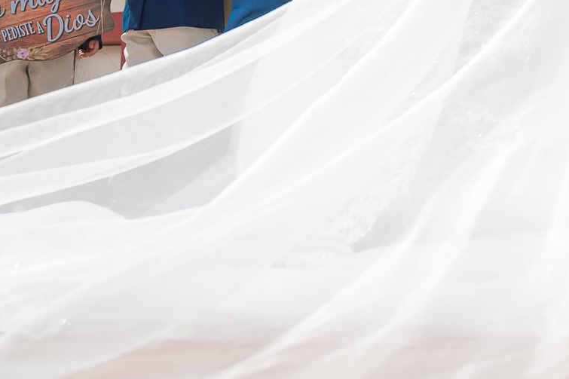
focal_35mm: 95
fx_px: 1501
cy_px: -190
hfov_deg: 20.2
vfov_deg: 13.6
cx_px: 674
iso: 640
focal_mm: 28
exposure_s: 1/1250
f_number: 5.6
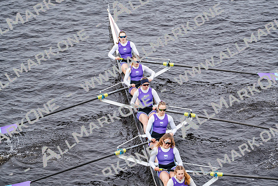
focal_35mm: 200
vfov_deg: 6.9
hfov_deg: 10.3
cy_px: 93
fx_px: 1545
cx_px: 139
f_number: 2.8
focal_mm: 200
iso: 320
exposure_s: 1/2000
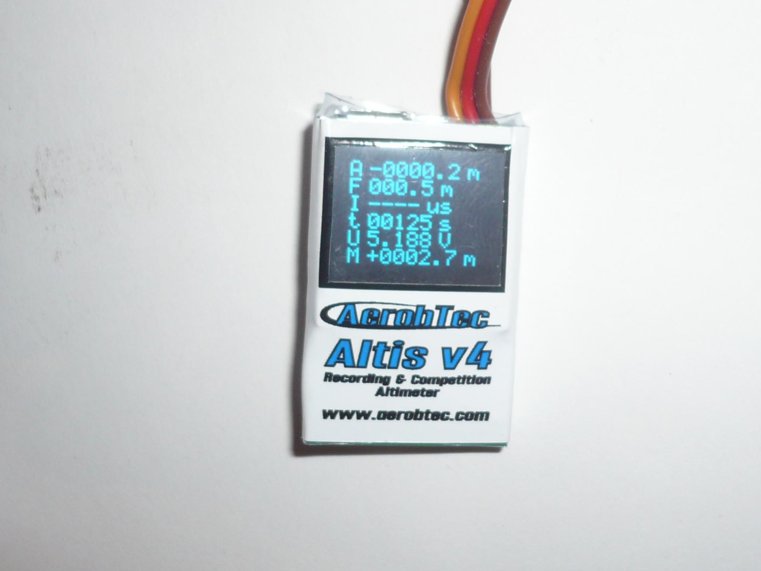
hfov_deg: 34.3
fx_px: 1231
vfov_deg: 26.0
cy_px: 215
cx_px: 437
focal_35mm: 56
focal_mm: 5.8
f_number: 2.8
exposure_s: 1/30
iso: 100
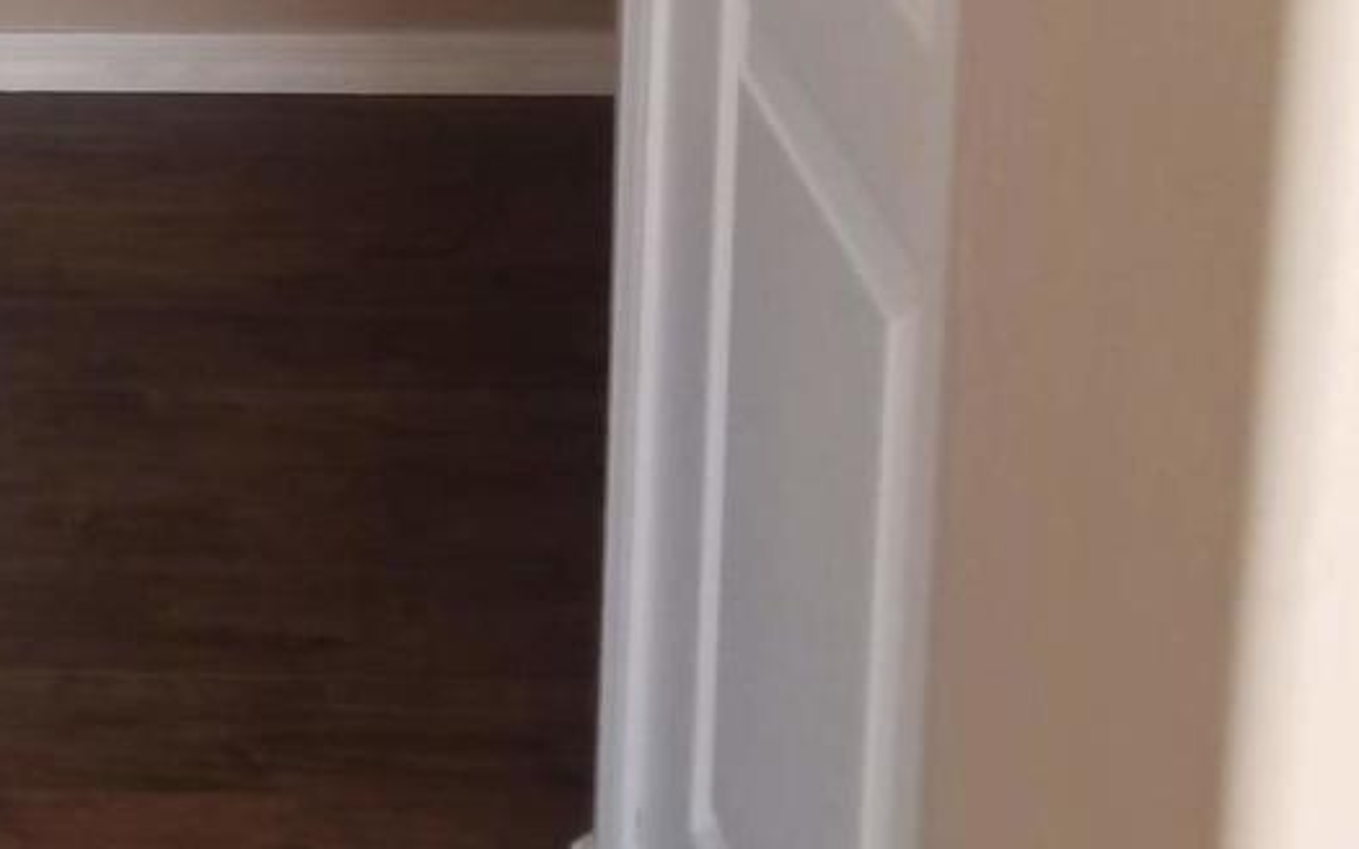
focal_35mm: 105
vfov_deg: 11.6
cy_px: -663
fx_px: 3888
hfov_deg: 18.4
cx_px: -448
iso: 160
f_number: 1.7
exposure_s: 1/37
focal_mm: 4.3
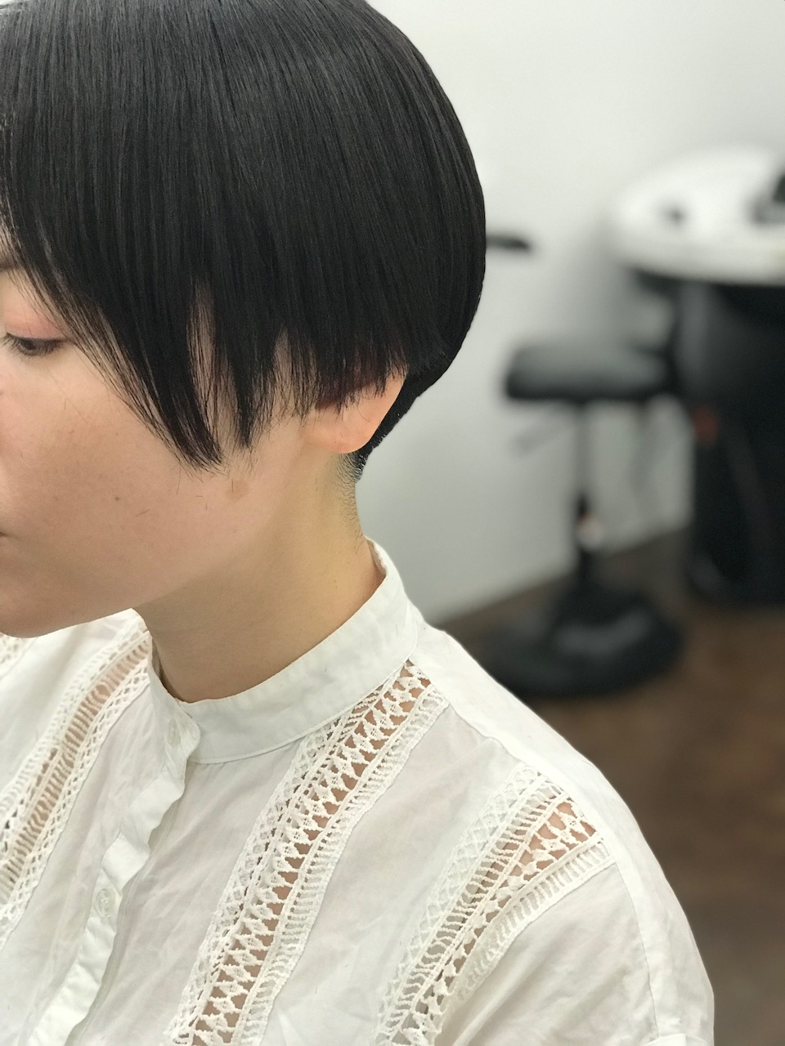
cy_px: 523
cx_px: 392
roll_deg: +2.1
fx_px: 1723
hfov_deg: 25.7
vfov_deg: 33.8
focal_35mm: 57
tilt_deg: -18.9
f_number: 2.8
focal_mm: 6.6
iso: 160
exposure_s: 1/59
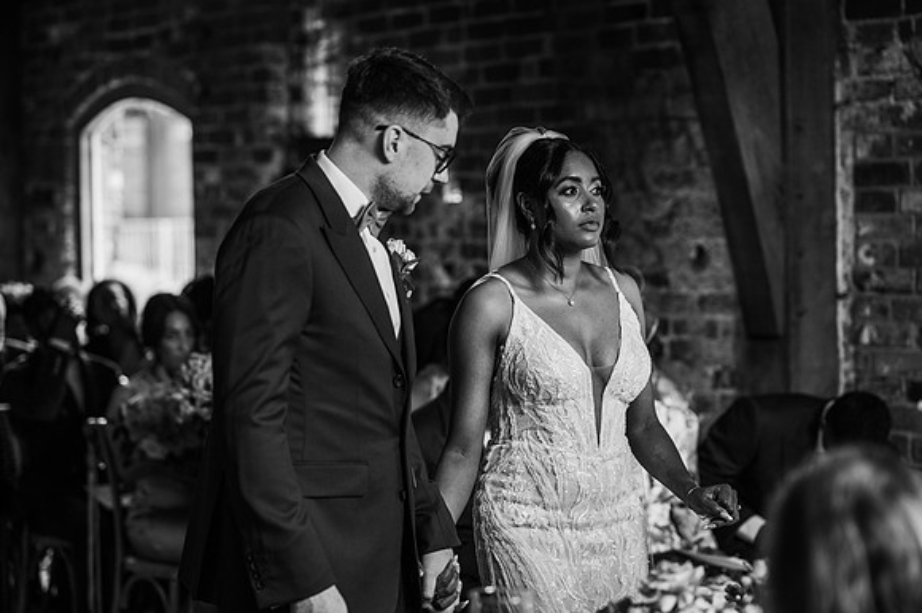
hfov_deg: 23.9
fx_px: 2176
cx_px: 461
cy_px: 306
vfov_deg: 16.1
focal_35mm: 85
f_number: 2.5
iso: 220
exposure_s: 1/200
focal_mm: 85
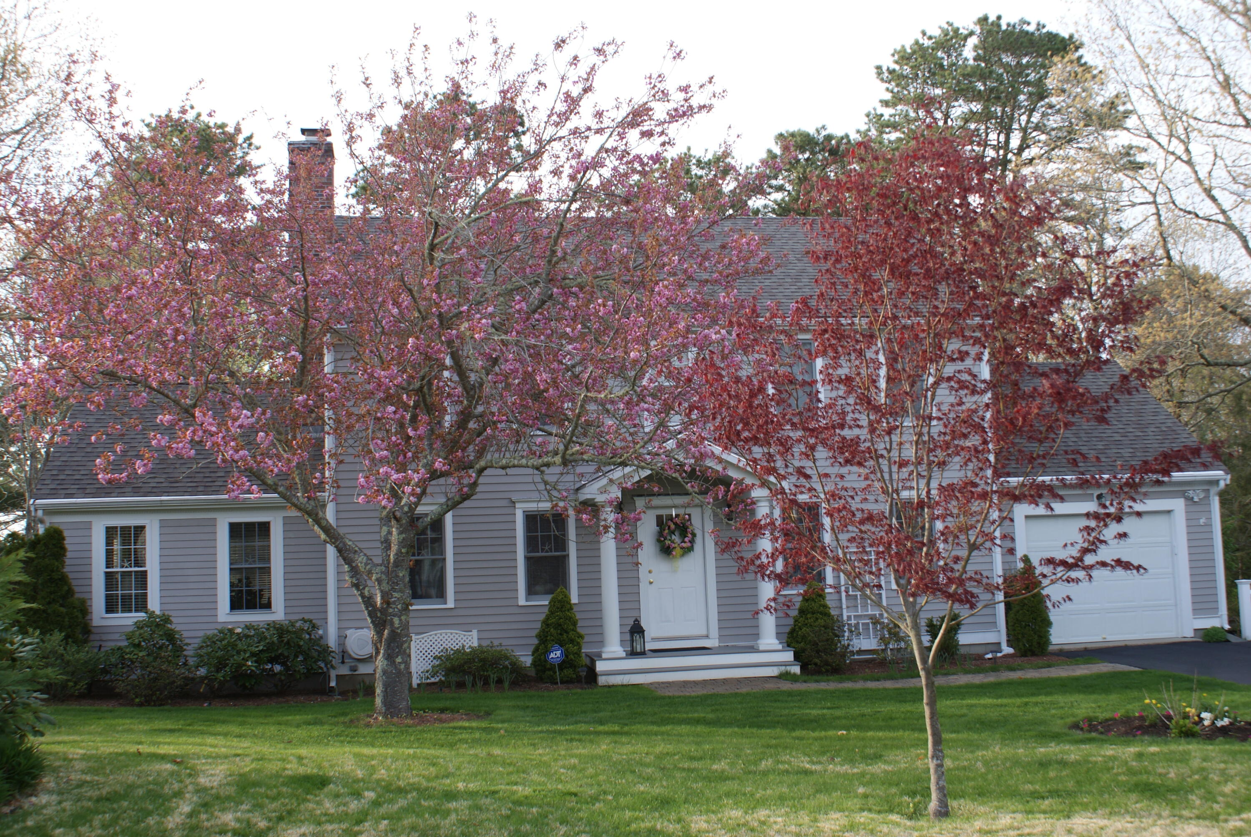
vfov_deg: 34.3
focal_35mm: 39
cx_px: 626
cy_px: 418
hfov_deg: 49.5
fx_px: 1357
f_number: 6.3
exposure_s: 1/60
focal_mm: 26
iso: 100
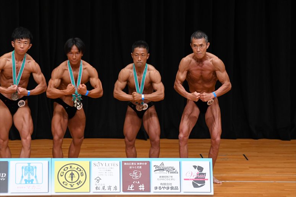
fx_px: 2342
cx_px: 148
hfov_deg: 7.2
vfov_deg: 4.8
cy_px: 98
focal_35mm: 285
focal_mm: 190
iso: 2500
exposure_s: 1/400
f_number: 5.6
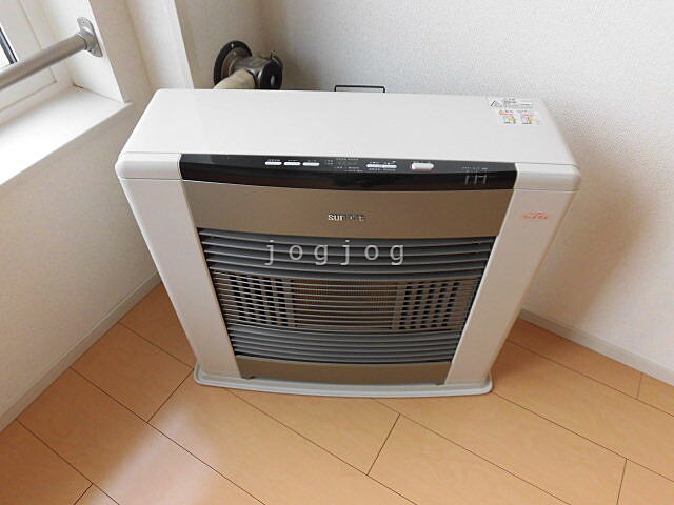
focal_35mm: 24
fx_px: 467
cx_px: 337
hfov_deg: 71.6
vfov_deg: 56.8
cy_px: 252
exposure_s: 1/80
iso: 125
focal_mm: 4.3
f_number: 3.1
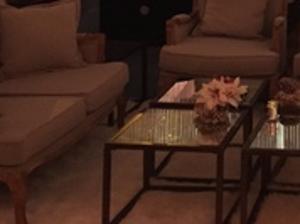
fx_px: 848
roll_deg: -0.8
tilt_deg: -5.0
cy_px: -94
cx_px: 374
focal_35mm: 98
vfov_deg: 14.2
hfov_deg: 18.8
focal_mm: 4.15
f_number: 2.2
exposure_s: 1/30
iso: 200
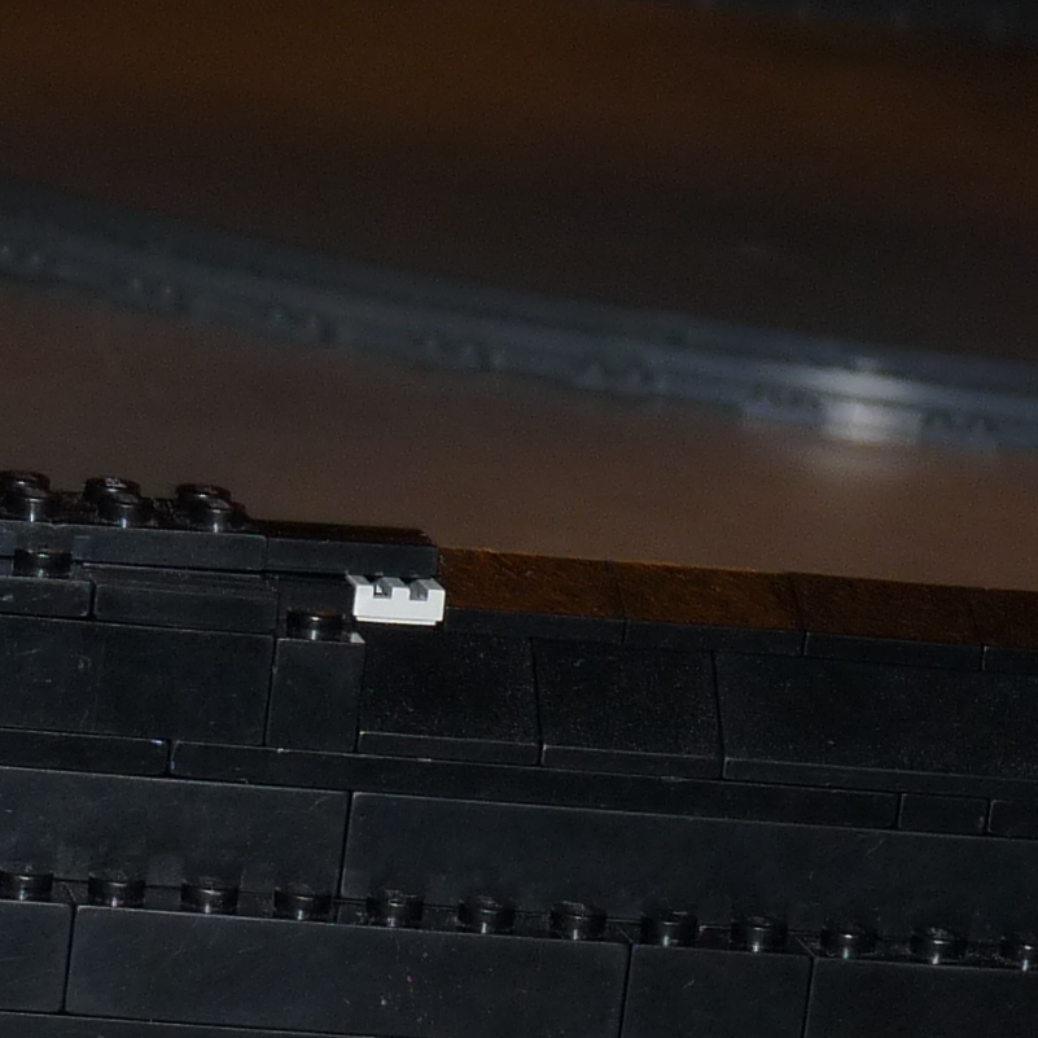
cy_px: 892
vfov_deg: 10.1
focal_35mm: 173
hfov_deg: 10.0
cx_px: -91
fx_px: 5869
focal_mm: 7.6
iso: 100
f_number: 3
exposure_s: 1/30
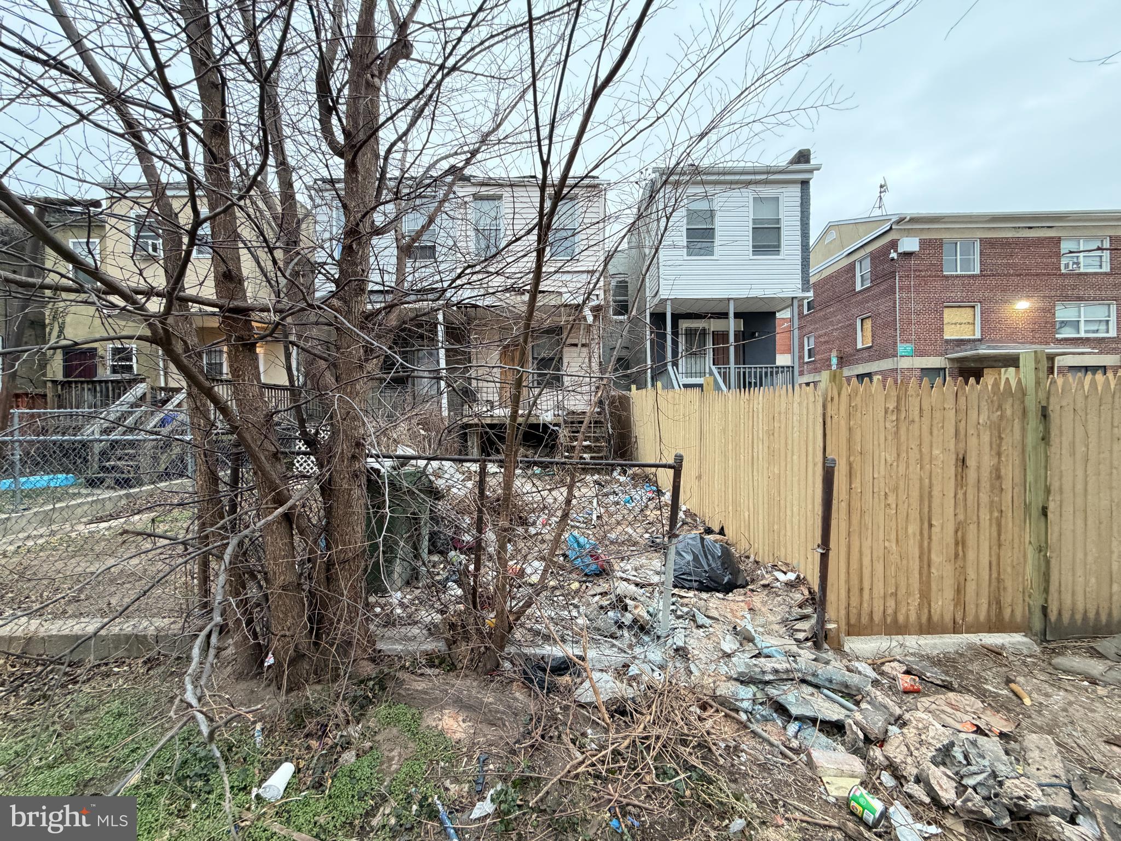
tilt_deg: +0.1
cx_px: 560
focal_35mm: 14
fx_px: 453
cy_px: 420
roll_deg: +0.2
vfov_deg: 85.7
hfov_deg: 102.1
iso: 320
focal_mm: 2.22
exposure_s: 1/60
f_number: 2.2
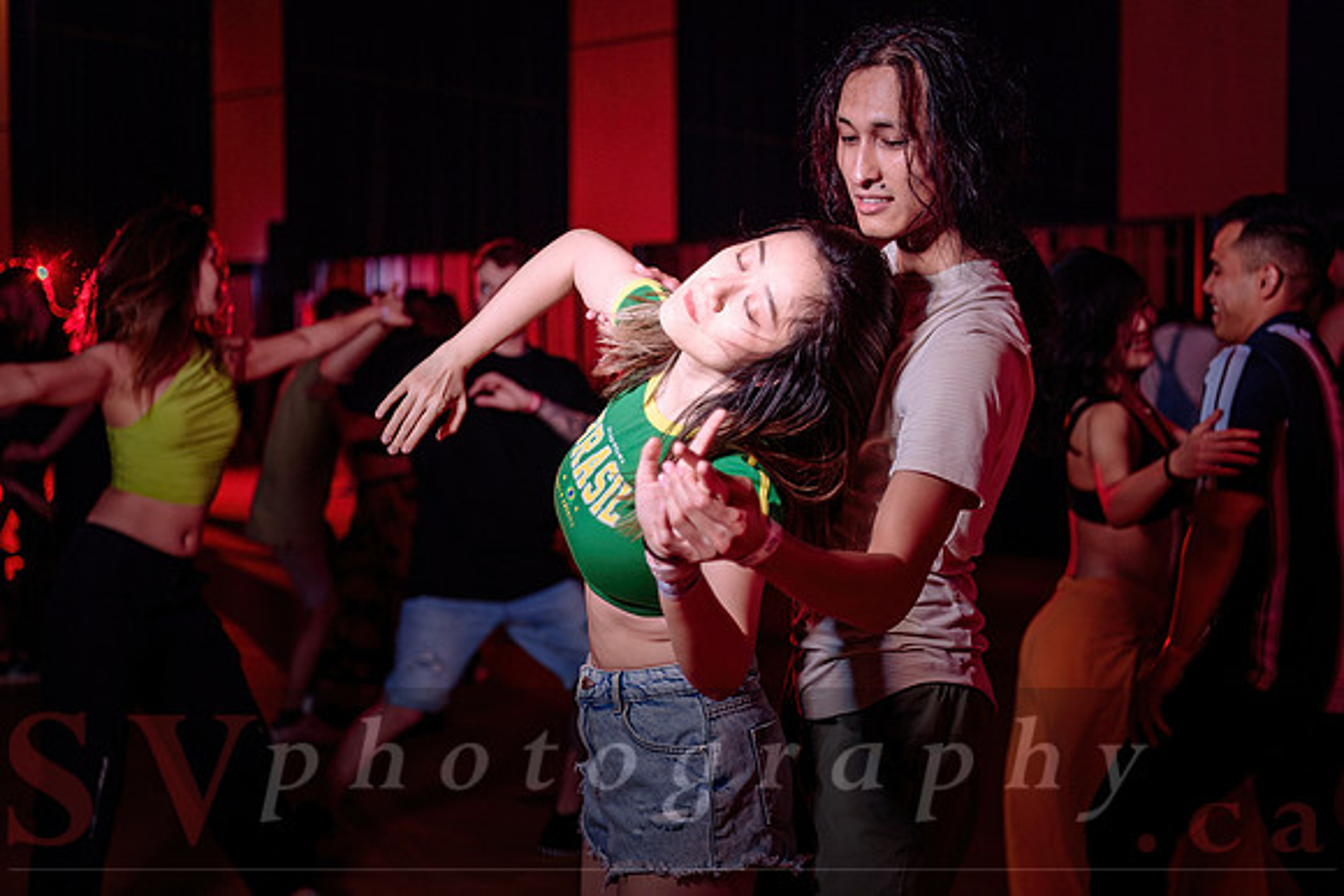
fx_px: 2198
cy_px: 426
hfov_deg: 34.0
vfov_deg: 23.1
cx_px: 697
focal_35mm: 59
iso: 1000
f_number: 2.8
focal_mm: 56
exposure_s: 1/60
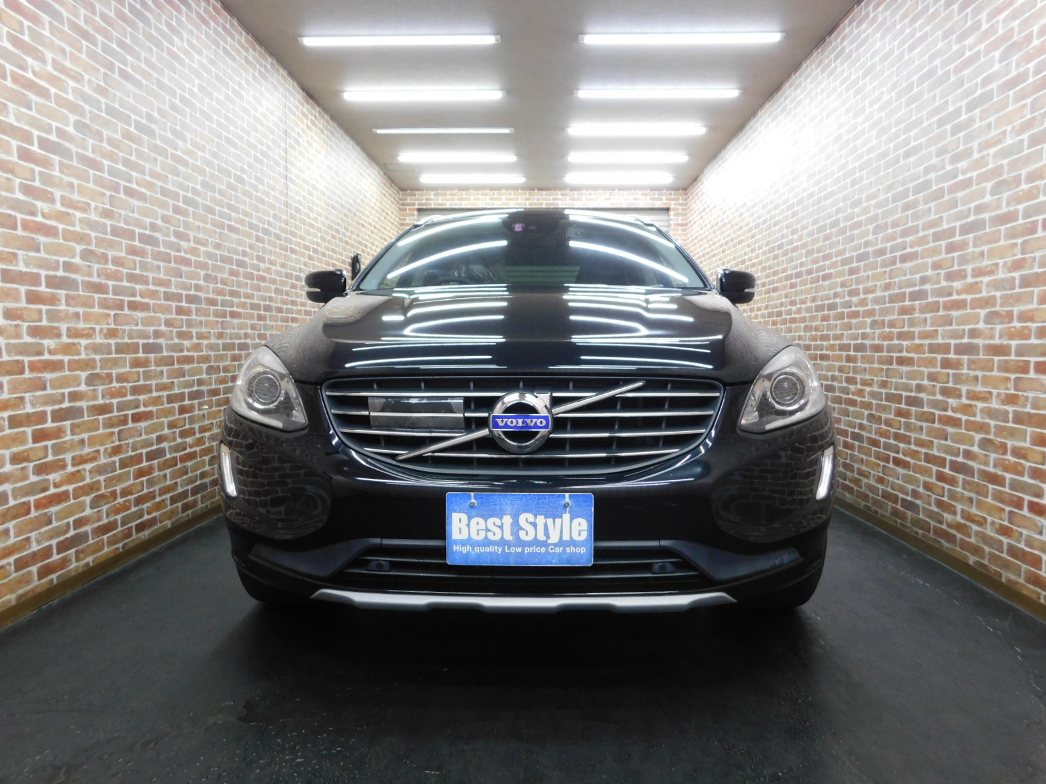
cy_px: 392
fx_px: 695
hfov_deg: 73.9
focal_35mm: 23
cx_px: 523
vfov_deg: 58.9
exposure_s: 1/30
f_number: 3
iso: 280
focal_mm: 4
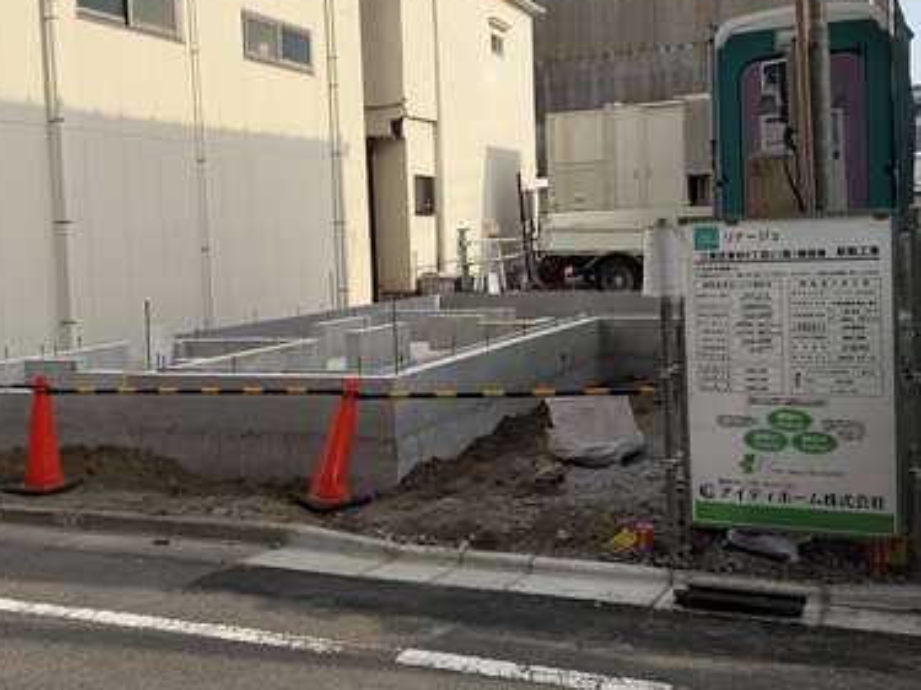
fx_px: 1091
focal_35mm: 41
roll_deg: +2.5
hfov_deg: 45.6
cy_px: 277
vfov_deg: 35.0
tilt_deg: -1.5
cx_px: 378
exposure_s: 1/3759
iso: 80
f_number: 1.78
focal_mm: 6.76
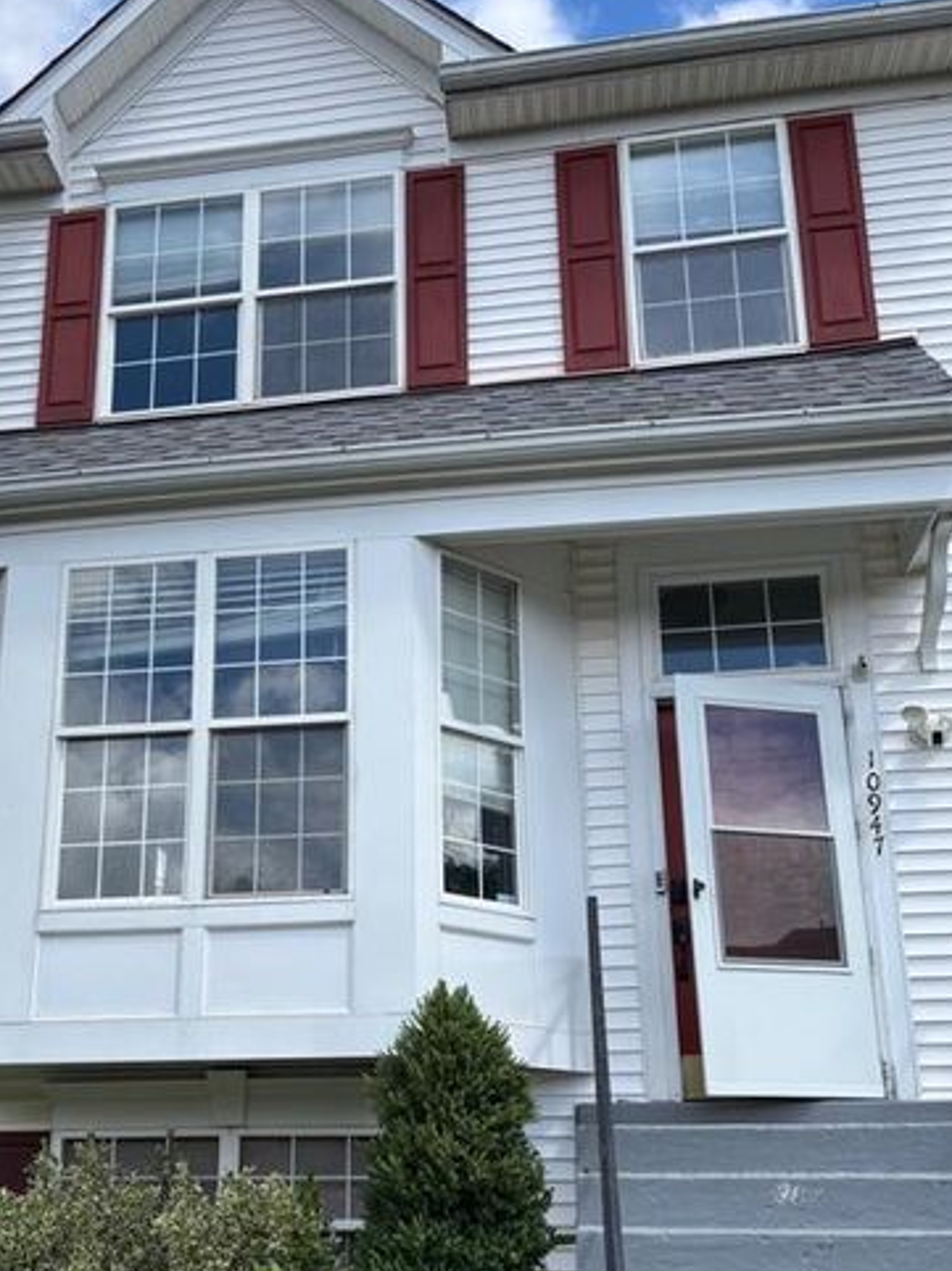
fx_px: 1321
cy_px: 840
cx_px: 361
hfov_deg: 39.4
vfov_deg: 50.5
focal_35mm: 36
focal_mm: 5.96
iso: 50
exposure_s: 1/3125
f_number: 1.6
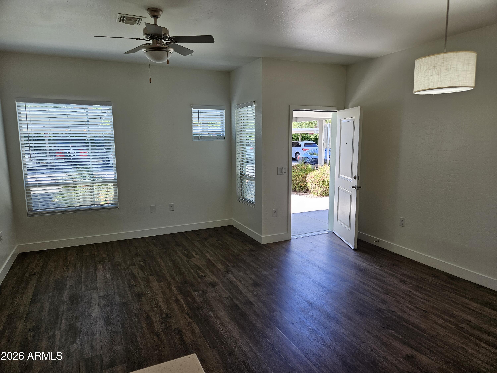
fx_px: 330
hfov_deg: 73.9
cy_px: 186
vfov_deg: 58.9
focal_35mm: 23
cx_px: 248
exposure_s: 1/120
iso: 40
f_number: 1.8
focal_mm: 5.4
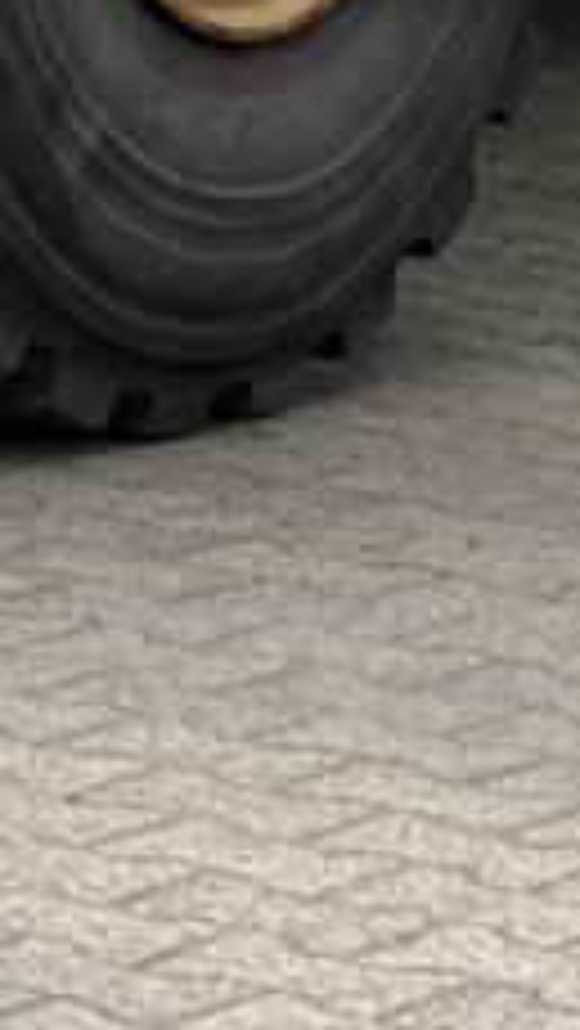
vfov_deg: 5.7
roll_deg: -2.1
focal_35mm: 365
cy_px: -1309
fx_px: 9968
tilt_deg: +0.4
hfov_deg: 3.3
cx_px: -1115
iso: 100
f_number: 1.78
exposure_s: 1/1931
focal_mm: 6.76
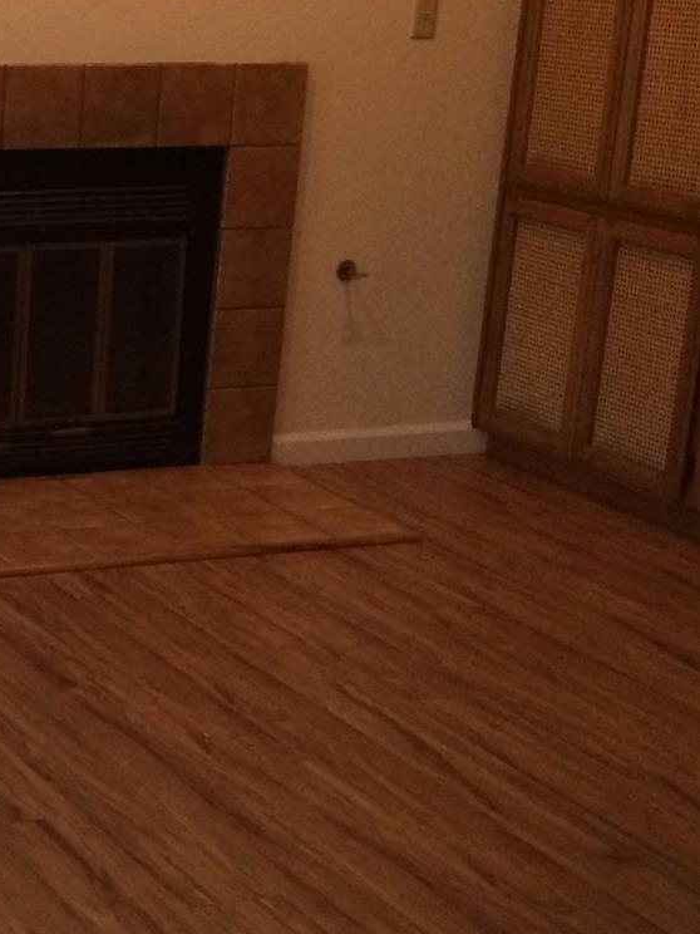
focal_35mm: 78
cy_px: 442
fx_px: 2103
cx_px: -238
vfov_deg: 25.0
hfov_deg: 17.6
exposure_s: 1/30
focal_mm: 4.15
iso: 250
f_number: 2.2
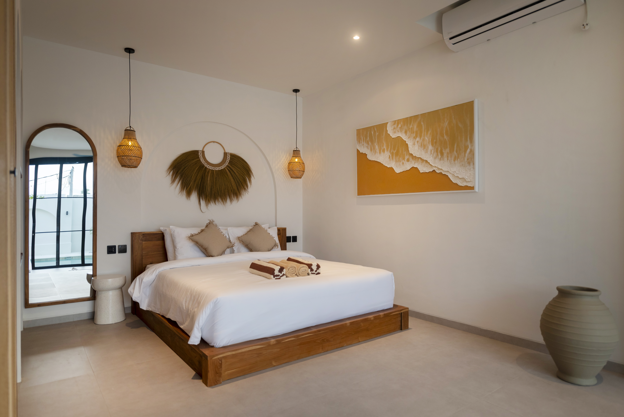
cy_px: 208
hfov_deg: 81.2
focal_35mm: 21
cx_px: 312
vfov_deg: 59.5
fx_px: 364
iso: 160
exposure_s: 1/80
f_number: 2.8
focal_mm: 21
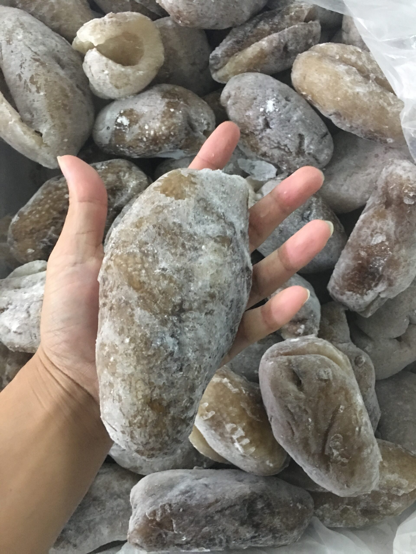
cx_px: 208
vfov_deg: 61.7
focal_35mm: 29
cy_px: 277
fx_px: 465
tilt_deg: -85.0
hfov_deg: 48.2
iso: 160
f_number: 2.2
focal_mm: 4.15
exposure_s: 1/8
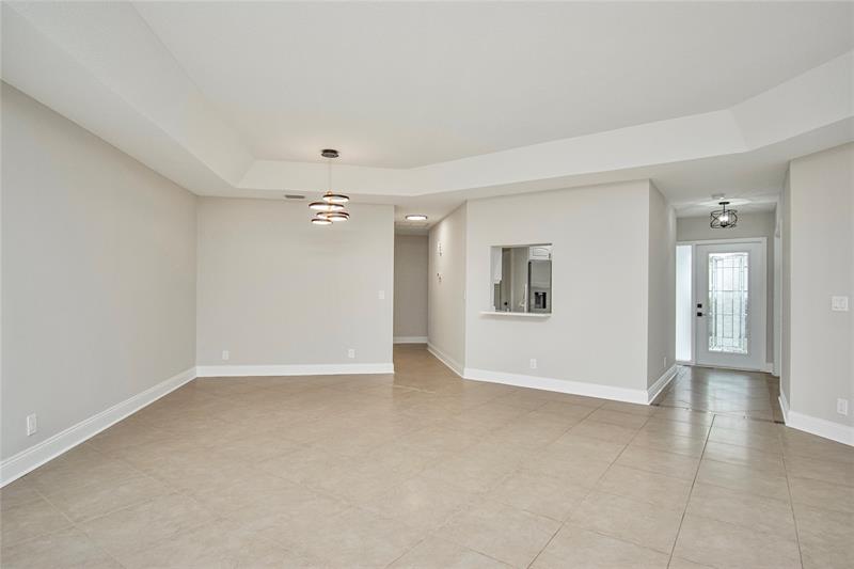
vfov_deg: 63.2
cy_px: 284
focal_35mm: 20
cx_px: 427
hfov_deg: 85.4
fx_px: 462
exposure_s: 1/200
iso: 900
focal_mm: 13
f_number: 4.8
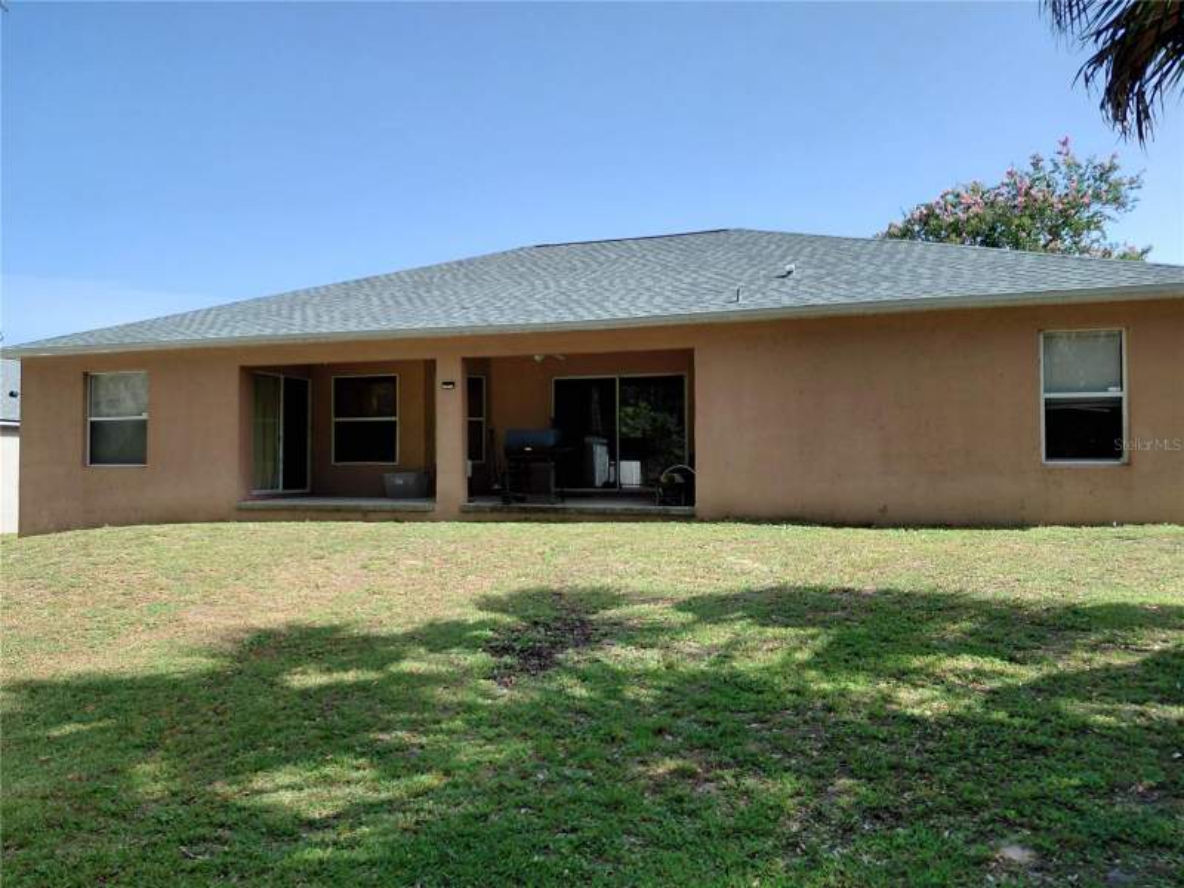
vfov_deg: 54.9
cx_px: 592
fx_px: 855
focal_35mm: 25
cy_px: 444
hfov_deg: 69.4
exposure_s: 1/1057
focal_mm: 4.69
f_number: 1.8
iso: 50
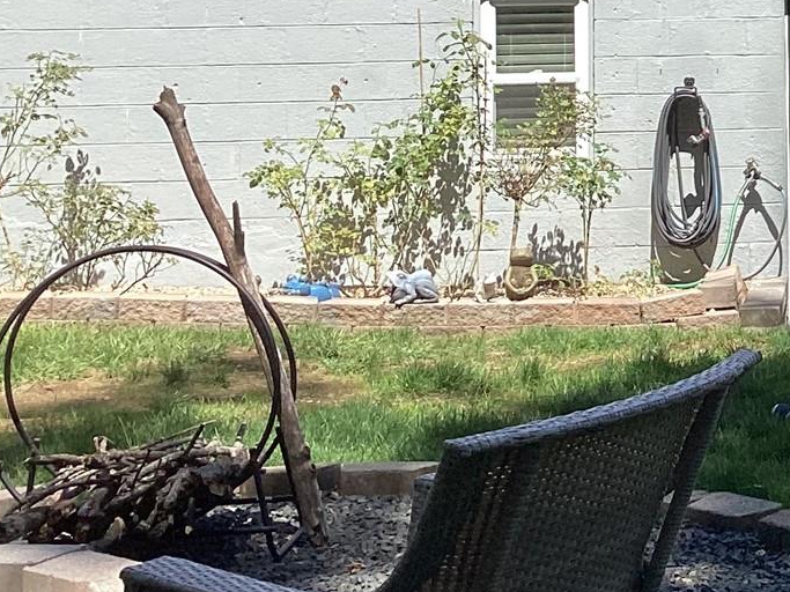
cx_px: 1094
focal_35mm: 93
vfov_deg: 15.4
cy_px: -69
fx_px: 2122
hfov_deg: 19.1
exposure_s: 1/762
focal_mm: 3.3
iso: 25
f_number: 2.4
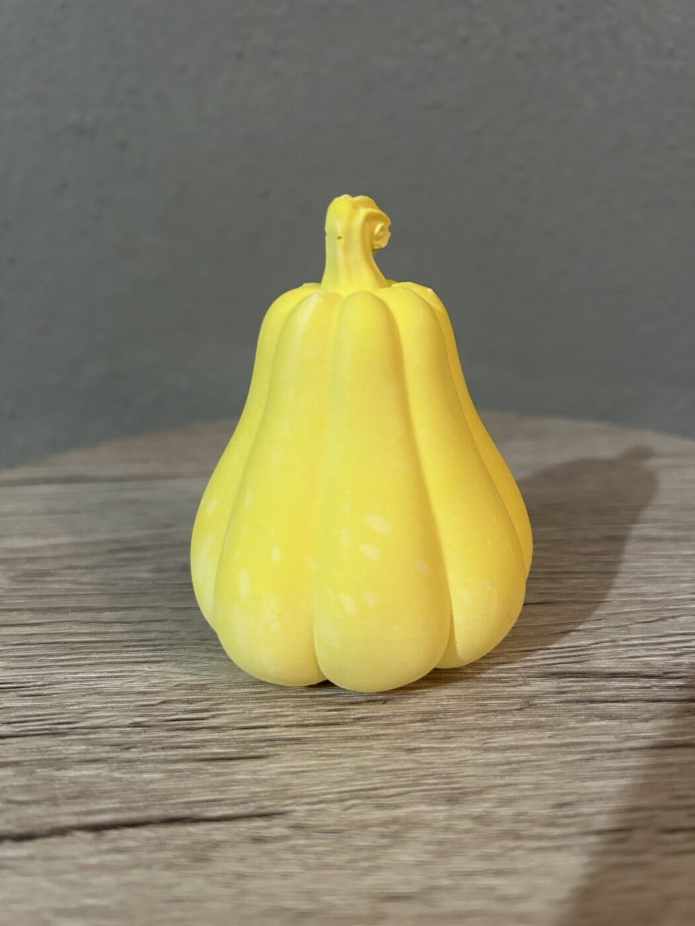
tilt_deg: -21.4
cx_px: 348
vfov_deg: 67.3
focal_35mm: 26
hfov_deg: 53.1
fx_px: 696
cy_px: 463
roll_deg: -0.3
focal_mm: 5.7
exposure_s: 1/50
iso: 320
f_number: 1.5
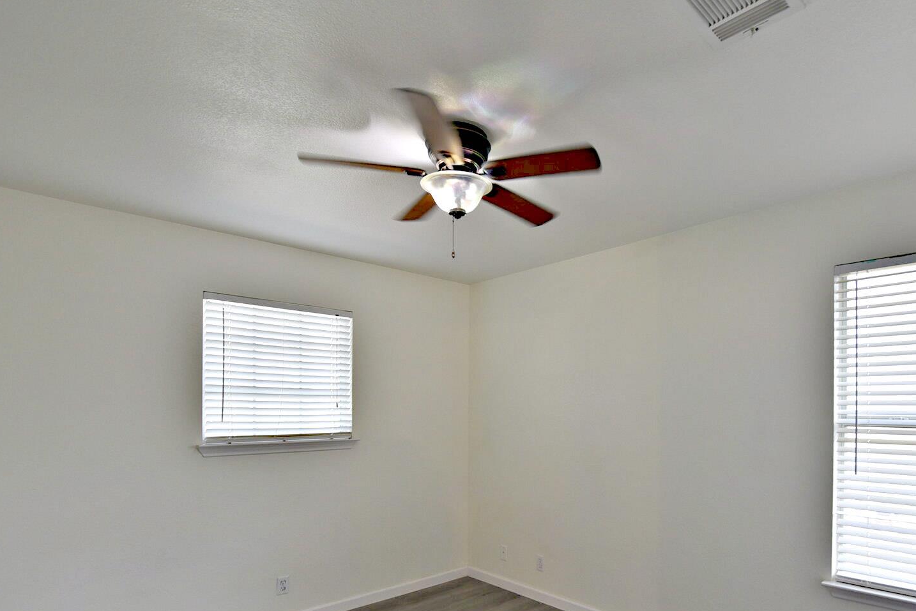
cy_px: 412
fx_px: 509
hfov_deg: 83.1
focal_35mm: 20
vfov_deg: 60.4
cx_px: 544
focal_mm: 14
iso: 400
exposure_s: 1/80
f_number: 4.5
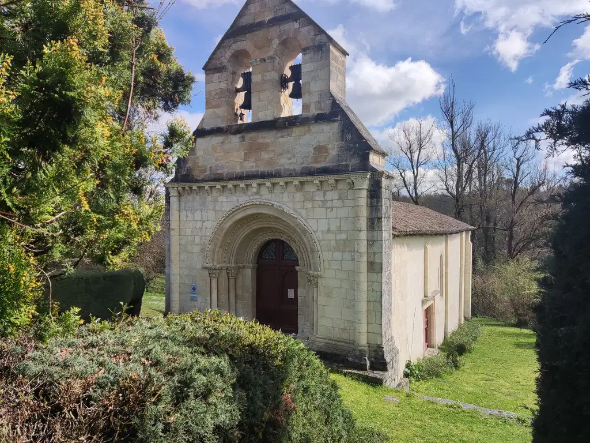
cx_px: 295
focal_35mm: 25
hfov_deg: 69.4
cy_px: 222
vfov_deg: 54.9
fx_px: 426
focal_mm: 4.71
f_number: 1.79
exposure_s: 1/1757
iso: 50
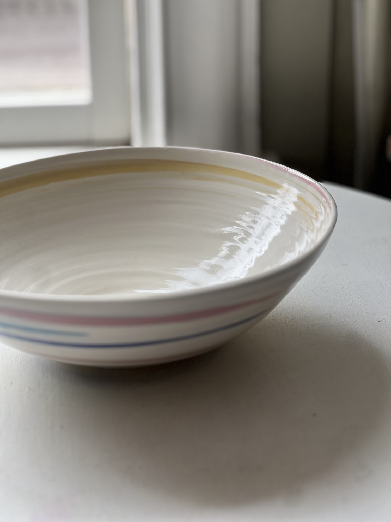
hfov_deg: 19.1
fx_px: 1160
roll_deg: +0.4
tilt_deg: -22.4
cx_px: 196
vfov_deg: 25.3
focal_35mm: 77
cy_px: 261
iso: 50
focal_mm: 9
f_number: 2.8
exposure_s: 1/121
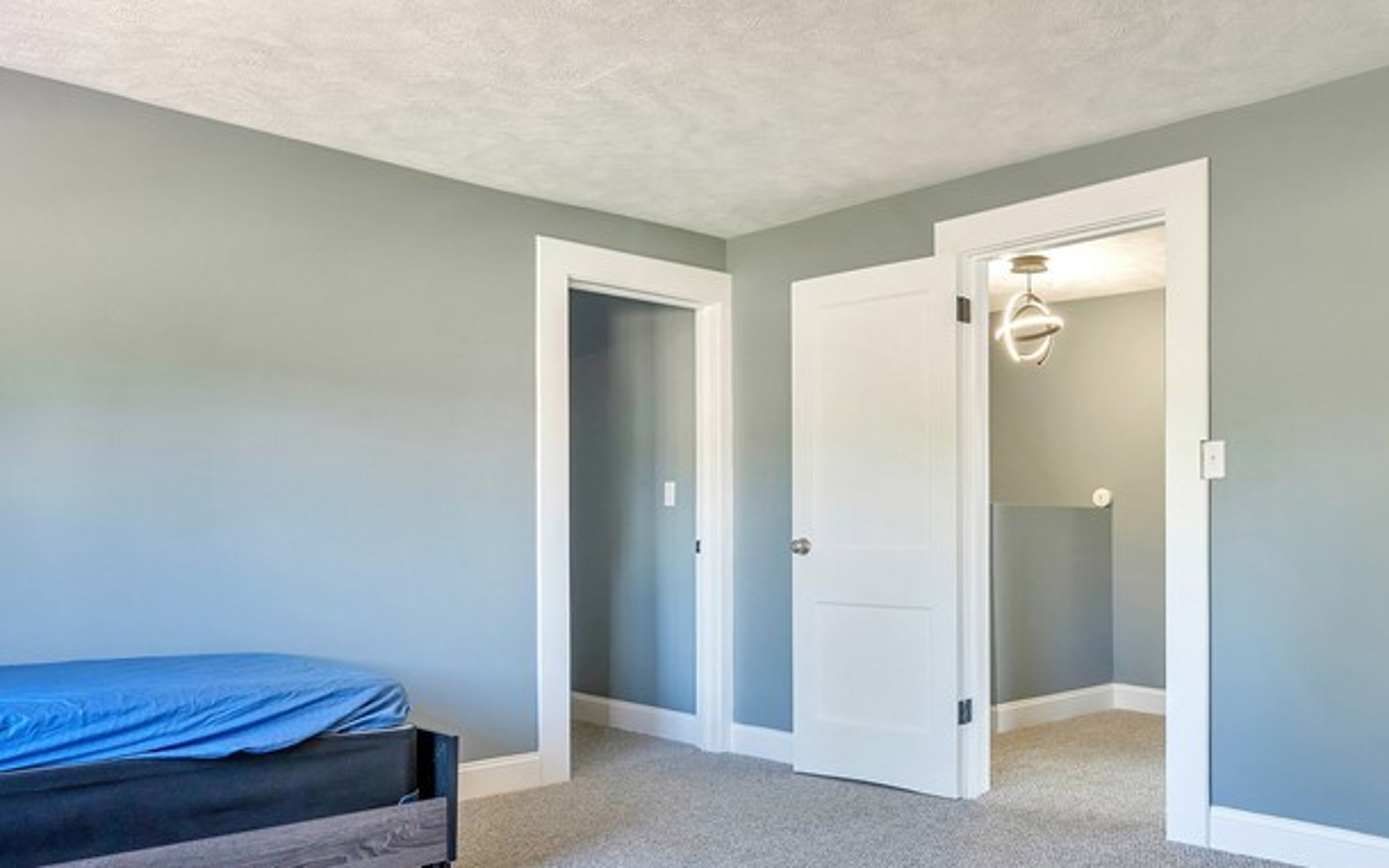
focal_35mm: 29
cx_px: 797
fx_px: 1098
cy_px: 562
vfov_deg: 42.7
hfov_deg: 64.3
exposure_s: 1/60
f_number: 4
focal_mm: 16
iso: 400
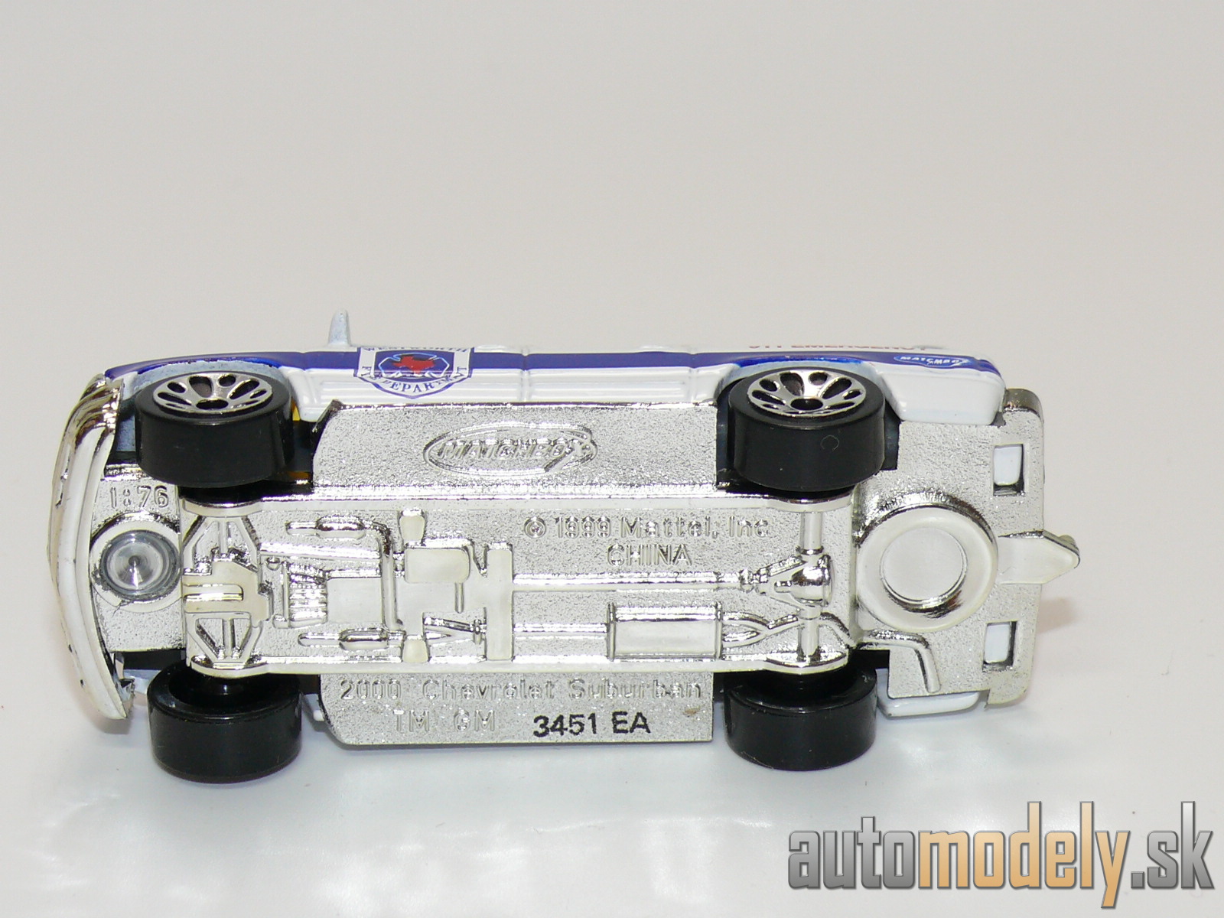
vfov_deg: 13.5
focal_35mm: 110
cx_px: 612
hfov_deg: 17.9
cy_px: 459
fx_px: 3890
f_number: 4
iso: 100
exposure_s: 1/30
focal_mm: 14
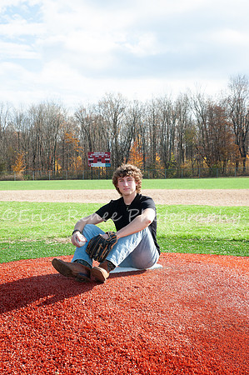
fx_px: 499
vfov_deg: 41.2
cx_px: 124
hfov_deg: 28.0
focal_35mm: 48
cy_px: 188
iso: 400
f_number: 14
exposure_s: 1/200
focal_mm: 48
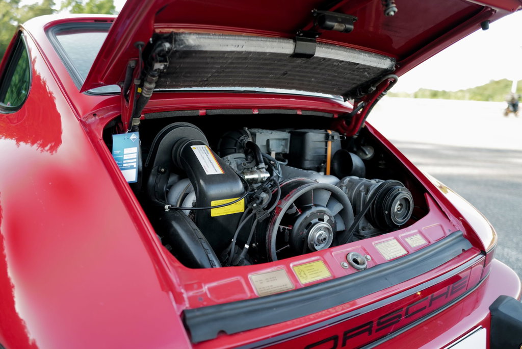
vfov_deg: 46.5
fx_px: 406
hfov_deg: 65.4
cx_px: 261
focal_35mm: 28
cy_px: 174
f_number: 2
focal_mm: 28
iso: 100
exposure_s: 1/60
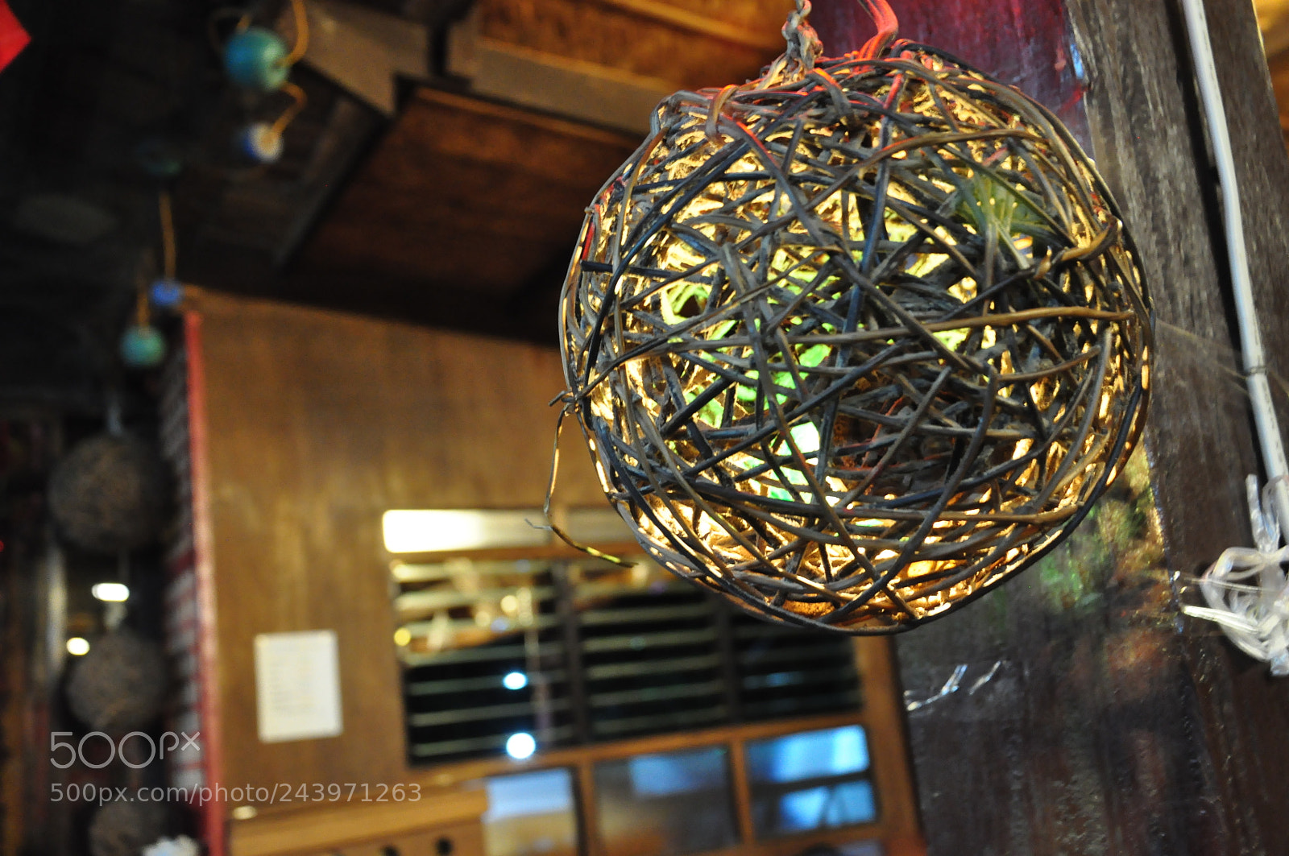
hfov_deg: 51.3
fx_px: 1341
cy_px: 428
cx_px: 644
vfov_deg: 35.4
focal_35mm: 38
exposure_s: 1/5
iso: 1600
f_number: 5
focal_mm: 25
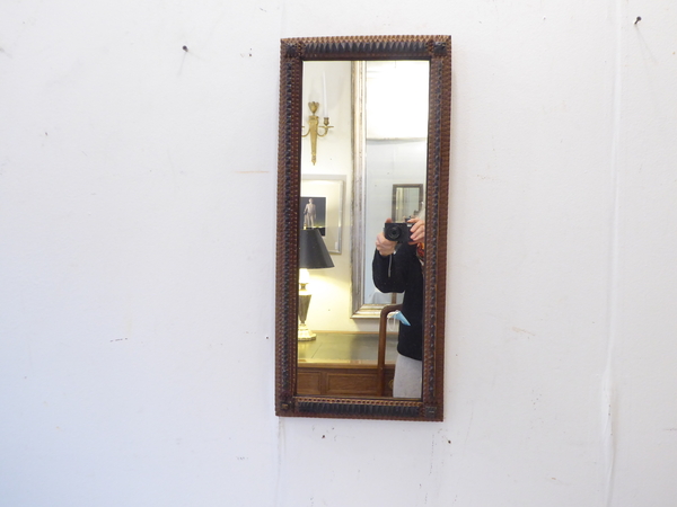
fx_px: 665
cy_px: 254
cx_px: 338
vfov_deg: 41.8
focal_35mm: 34
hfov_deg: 54.0
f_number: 3.6
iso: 400
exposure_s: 1/13
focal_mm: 5.8
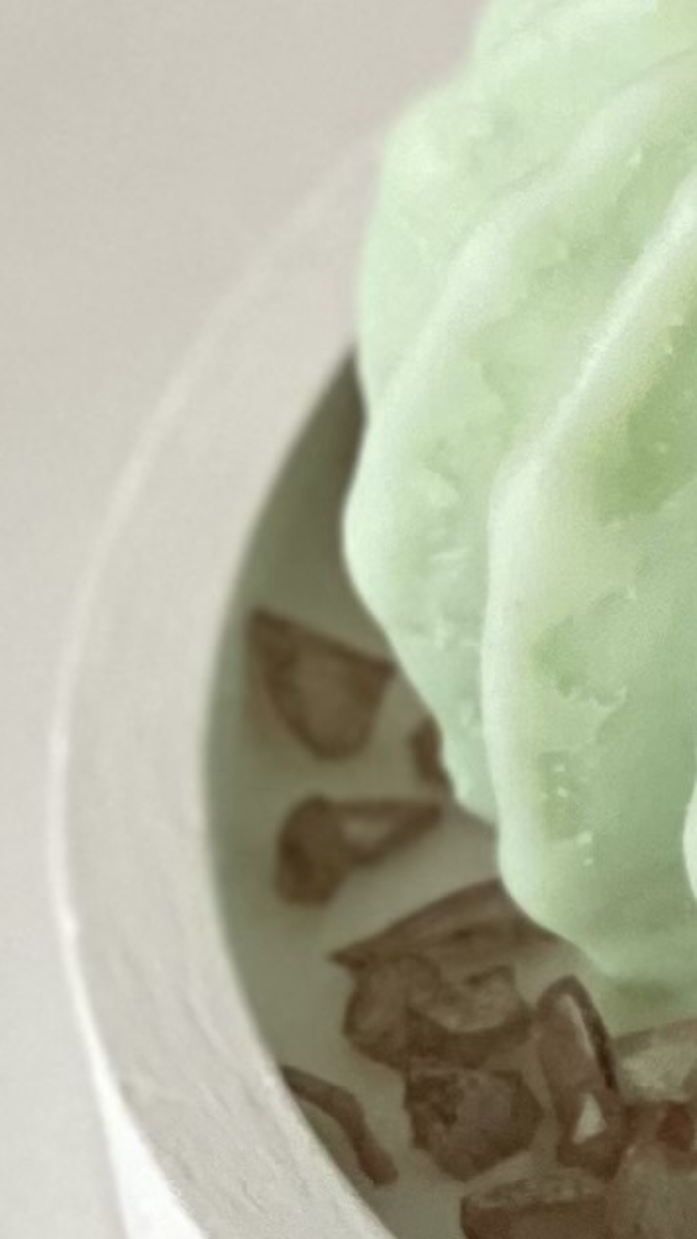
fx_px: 11892
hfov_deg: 3.2
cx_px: 2631
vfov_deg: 6.0
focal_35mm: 362
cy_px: 206
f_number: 2
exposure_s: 1/122
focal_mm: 6
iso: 160
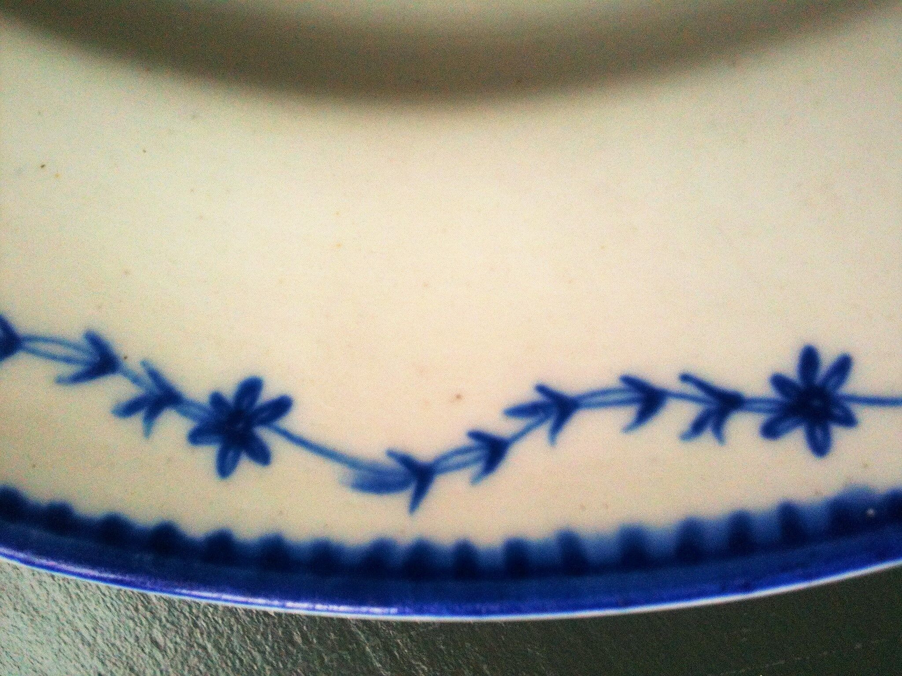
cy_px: 338
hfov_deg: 52.6
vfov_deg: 40.7
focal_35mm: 35
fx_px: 912
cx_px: 451
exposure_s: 1/120
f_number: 2.8
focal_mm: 3.85
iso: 125
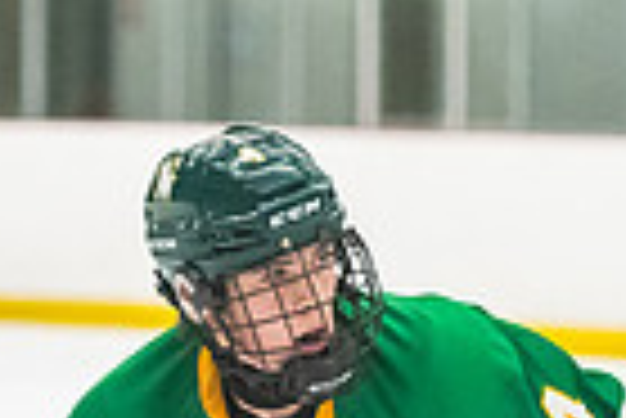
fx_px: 11036
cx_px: 297
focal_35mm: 634
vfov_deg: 2.2
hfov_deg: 3.2
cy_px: 671
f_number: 2.8
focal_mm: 102
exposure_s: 1/800
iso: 3200
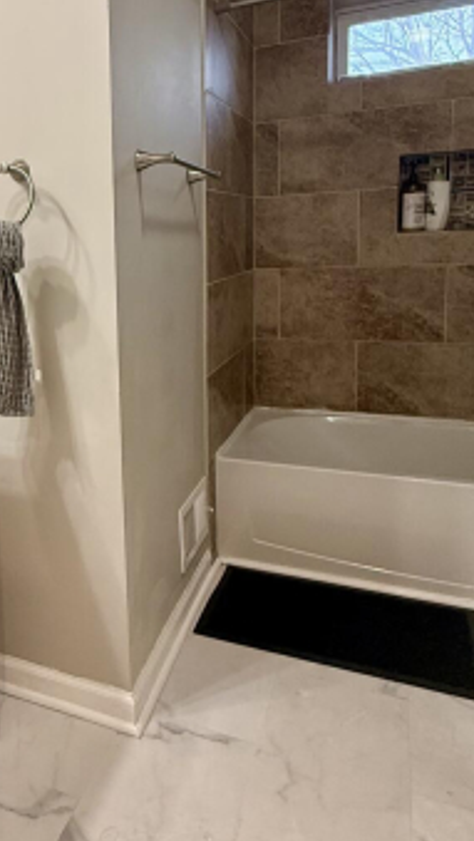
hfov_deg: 36.4
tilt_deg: -6.9
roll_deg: +2.8
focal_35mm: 30
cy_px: 336
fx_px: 669
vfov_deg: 63.7
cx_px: 40
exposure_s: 1/120
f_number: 2.2
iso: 160
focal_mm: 2.22
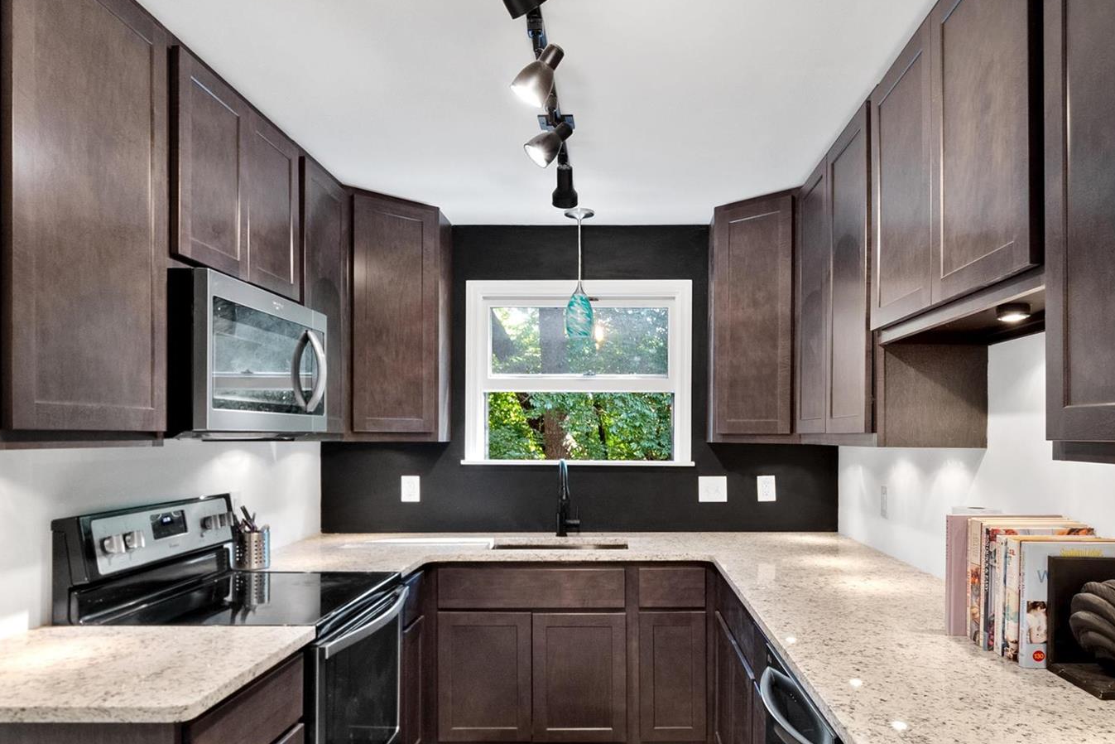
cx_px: 490
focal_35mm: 19
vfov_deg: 64.2
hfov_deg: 86.5
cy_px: 431
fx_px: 588
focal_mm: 8
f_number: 8
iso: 400
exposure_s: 1/3
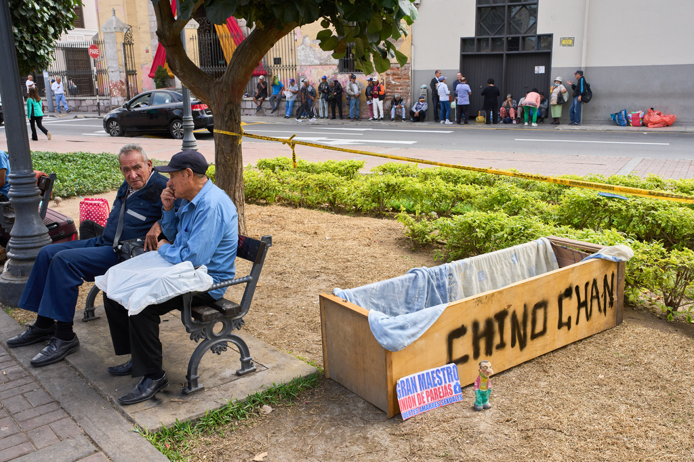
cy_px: 231
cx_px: 347
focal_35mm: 35
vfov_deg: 37.8
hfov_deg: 54.4
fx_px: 674
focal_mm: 35
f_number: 9
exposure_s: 1/320
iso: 640
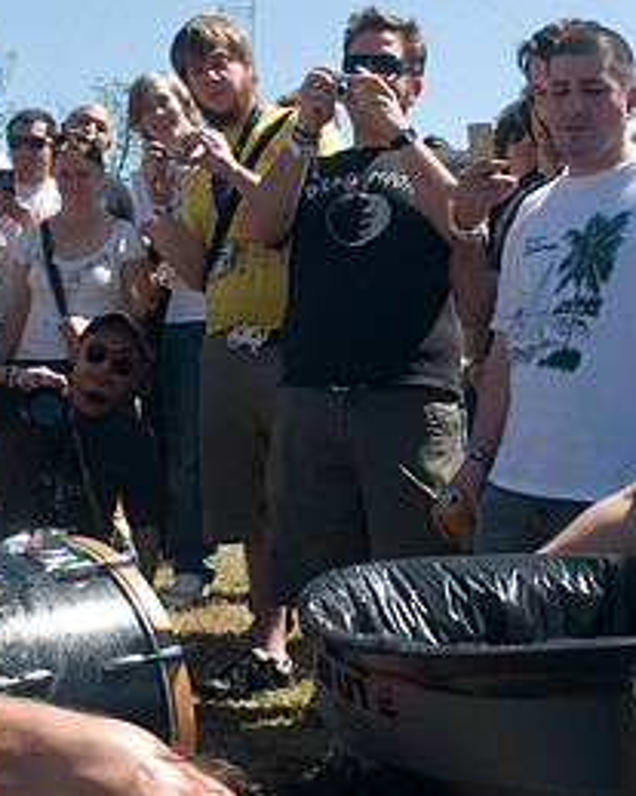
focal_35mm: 63
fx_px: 1483
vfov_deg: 29.9
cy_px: 487
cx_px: 356
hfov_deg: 24.2
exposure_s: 1/640
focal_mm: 20
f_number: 4
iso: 100
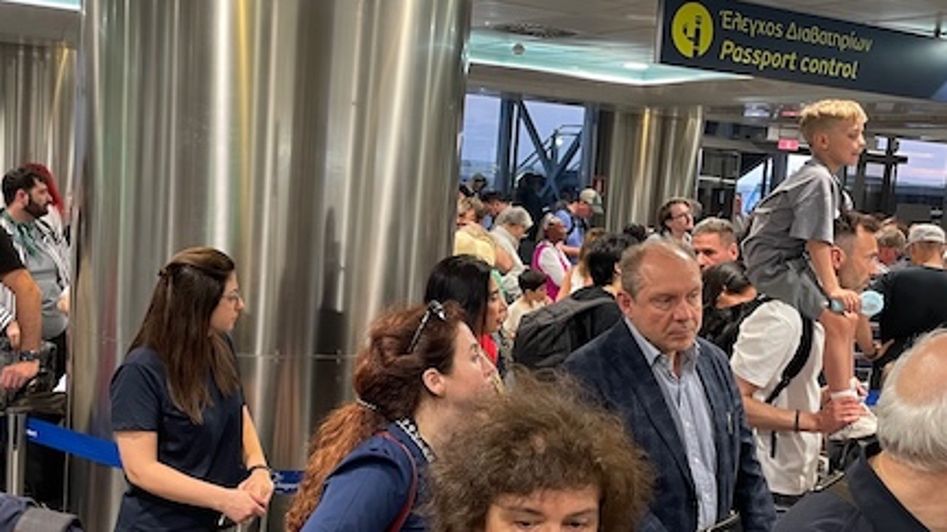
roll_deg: -3.2
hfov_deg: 46.4
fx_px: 1104
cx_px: 457
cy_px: 282
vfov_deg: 27.1
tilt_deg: -6.4
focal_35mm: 44
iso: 160
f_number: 1.6
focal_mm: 4.2
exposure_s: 1/50
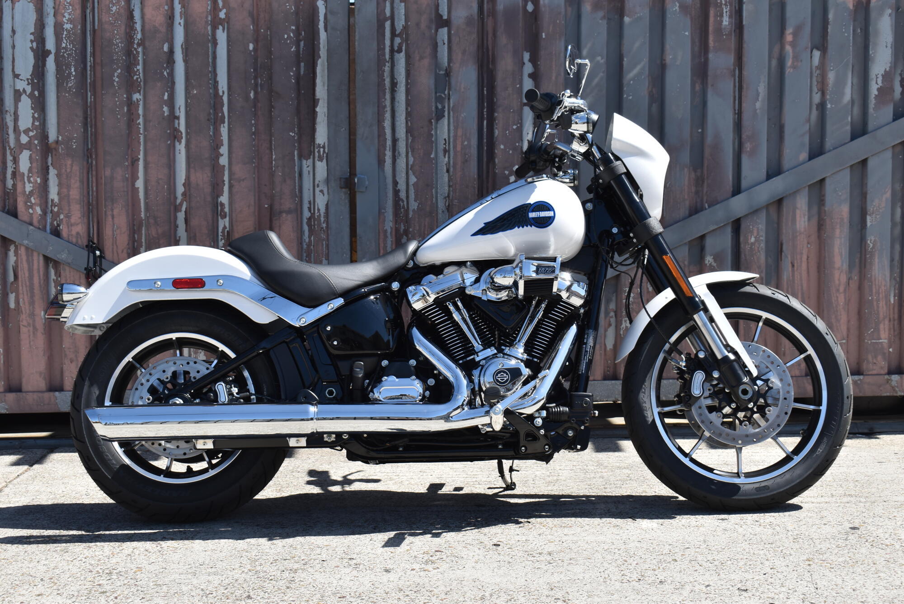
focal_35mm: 57
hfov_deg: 35.0
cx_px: 452
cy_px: 302
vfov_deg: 23.8
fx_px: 1432
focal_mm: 38
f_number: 8
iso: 100
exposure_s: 1/250
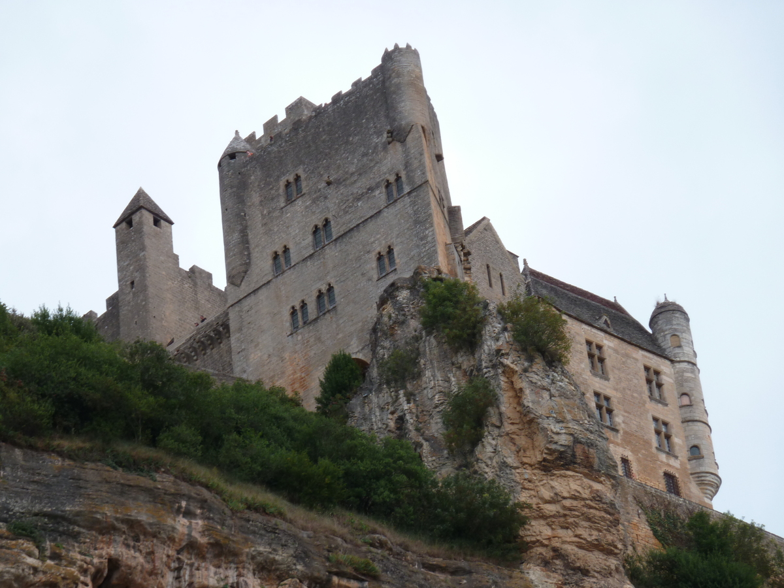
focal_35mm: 137
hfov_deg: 14.4
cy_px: 294
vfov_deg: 10.8
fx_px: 3103
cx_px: 392
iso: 80
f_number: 4.5
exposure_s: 1/160
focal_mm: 22.5
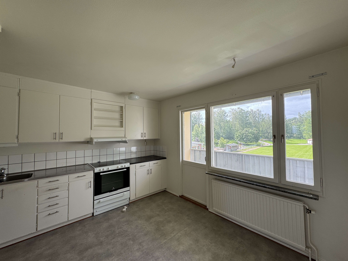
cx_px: 174
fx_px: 141
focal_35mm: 14
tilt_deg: +1.9
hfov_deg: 102.1
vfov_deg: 85.7
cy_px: 130
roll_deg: +0.8
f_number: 2.2
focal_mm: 2.22
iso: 40
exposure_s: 1/163
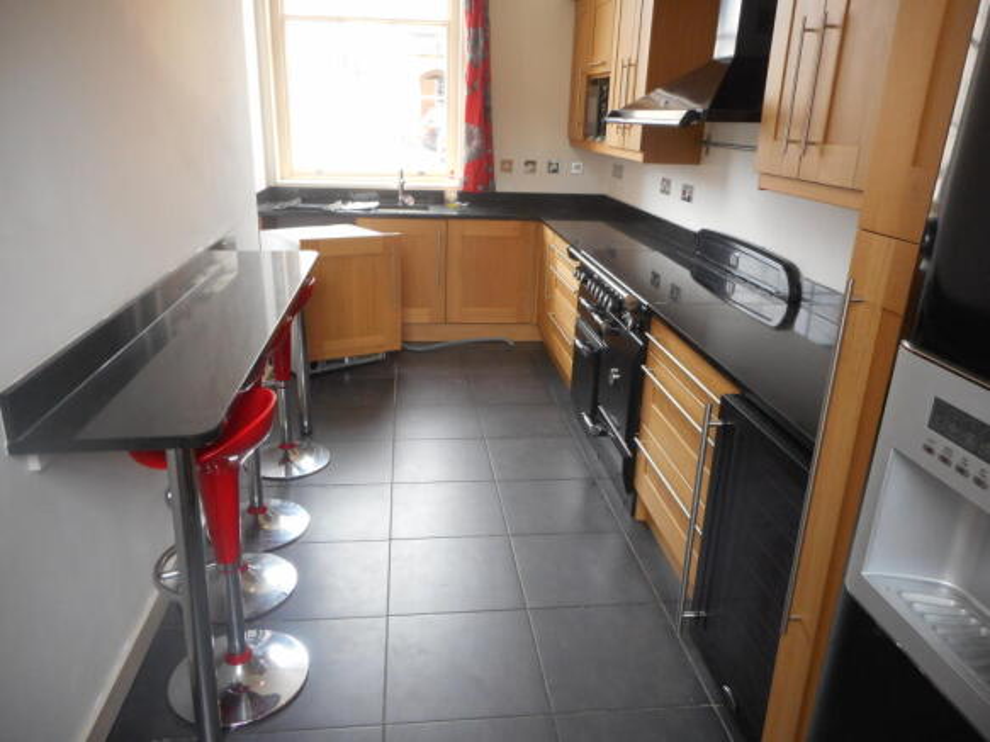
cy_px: 371
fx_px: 715
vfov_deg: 54.9
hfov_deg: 69.4
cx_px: 495
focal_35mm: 25
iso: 200
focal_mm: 4.5
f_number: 3.7
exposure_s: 1/30
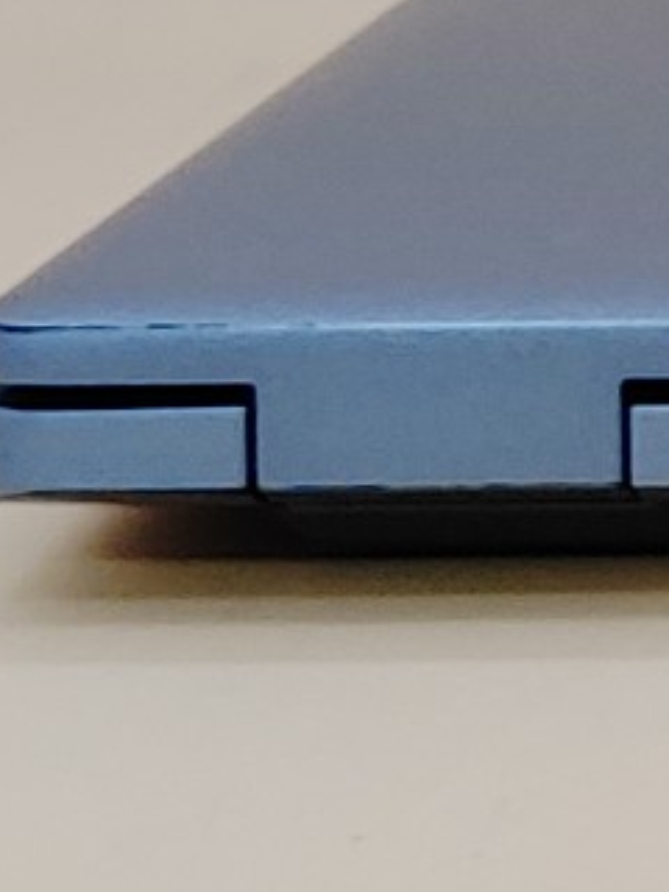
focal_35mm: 198
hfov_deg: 6.9
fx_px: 5102
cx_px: 1817
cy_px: -134
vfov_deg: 9.9
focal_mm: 4.36
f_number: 1.8
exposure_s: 1/96
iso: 50
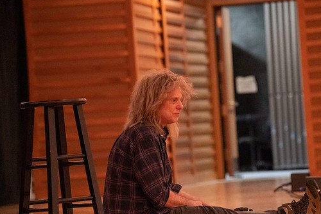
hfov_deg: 8.9
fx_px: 2070
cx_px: 175
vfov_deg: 5.9
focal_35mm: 232
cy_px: 121
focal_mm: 200
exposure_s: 1/160
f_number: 4.5
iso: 20000
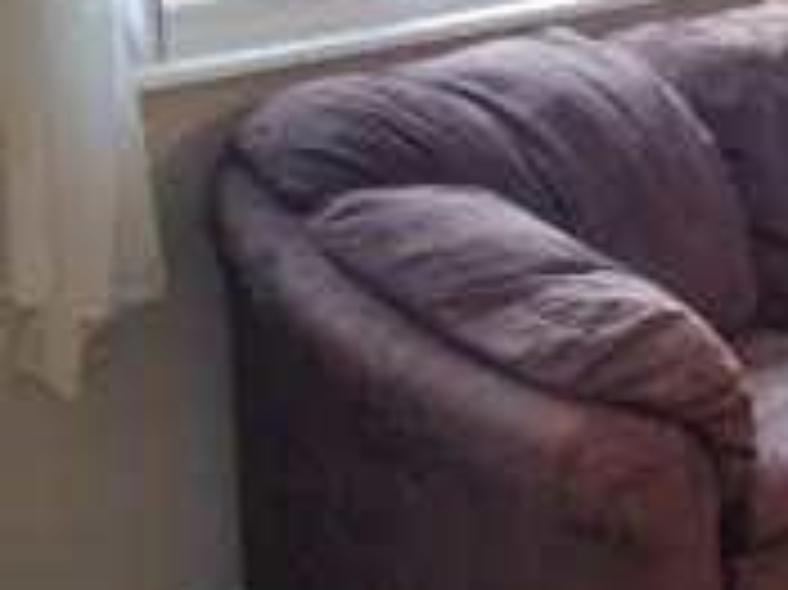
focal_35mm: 95
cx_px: 793
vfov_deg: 15.3
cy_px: 5
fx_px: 2161
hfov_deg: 20.0
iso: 100
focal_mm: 4.2
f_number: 1.7
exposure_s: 1/120
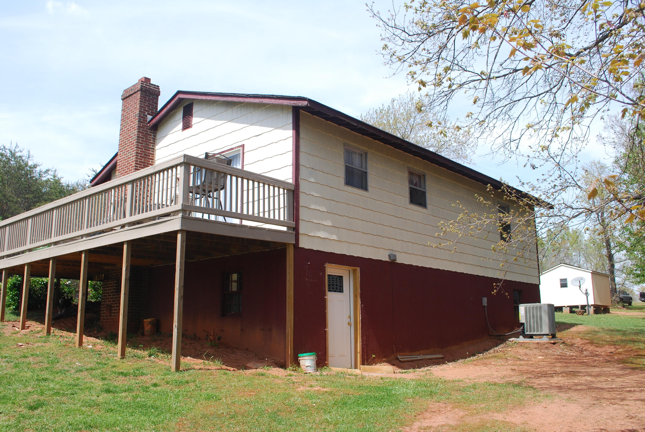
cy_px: 216
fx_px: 592
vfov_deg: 40.1
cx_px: 322
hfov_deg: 57.2
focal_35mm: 33
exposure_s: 1/125
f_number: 9
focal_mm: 22
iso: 200
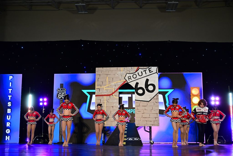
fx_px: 317
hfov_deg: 40.3
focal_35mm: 49
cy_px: 78
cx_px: 116
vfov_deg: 27.5
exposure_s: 1/800
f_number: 3.5
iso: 2500
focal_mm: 49
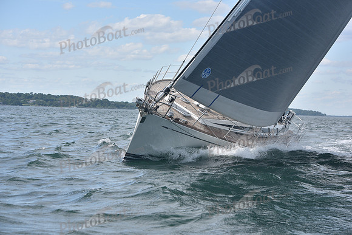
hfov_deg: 22.1
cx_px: 176
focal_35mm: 92
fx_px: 900
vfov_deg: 14.9
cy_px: 118
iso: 320
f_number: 6.3
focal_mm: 92
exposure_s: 1/800
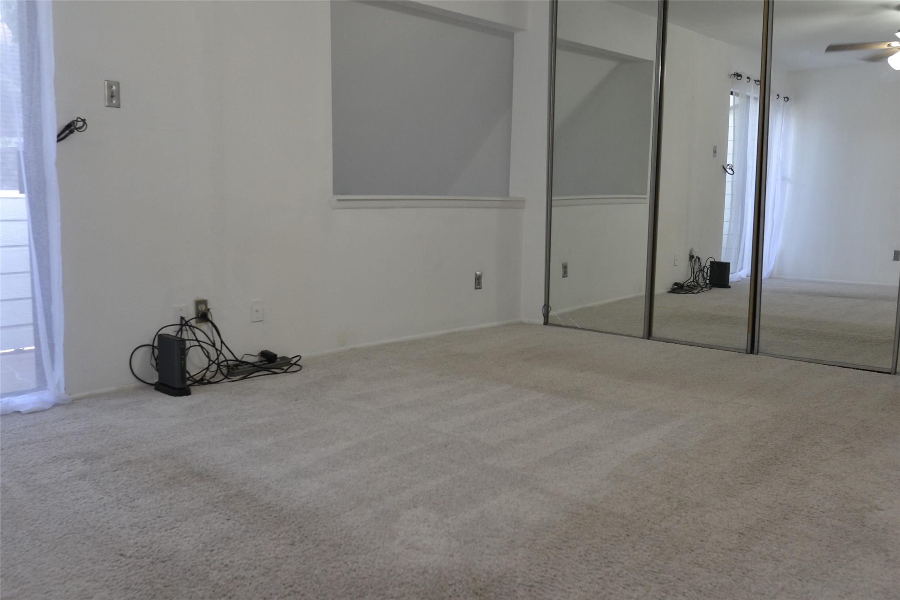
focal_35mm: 30
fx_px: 750
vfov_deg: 43.6
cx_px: 450
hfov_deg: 61.9
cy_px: 300
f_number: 4
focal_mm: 20
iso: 400
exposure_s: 1/60
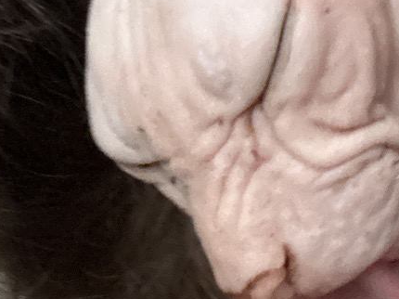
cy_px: -55
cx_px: 368
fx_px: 1233
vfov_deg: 13.5
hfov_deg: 18.1
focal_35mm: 107
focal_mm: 2.69
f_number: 1.9
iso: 250
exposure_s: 1/60
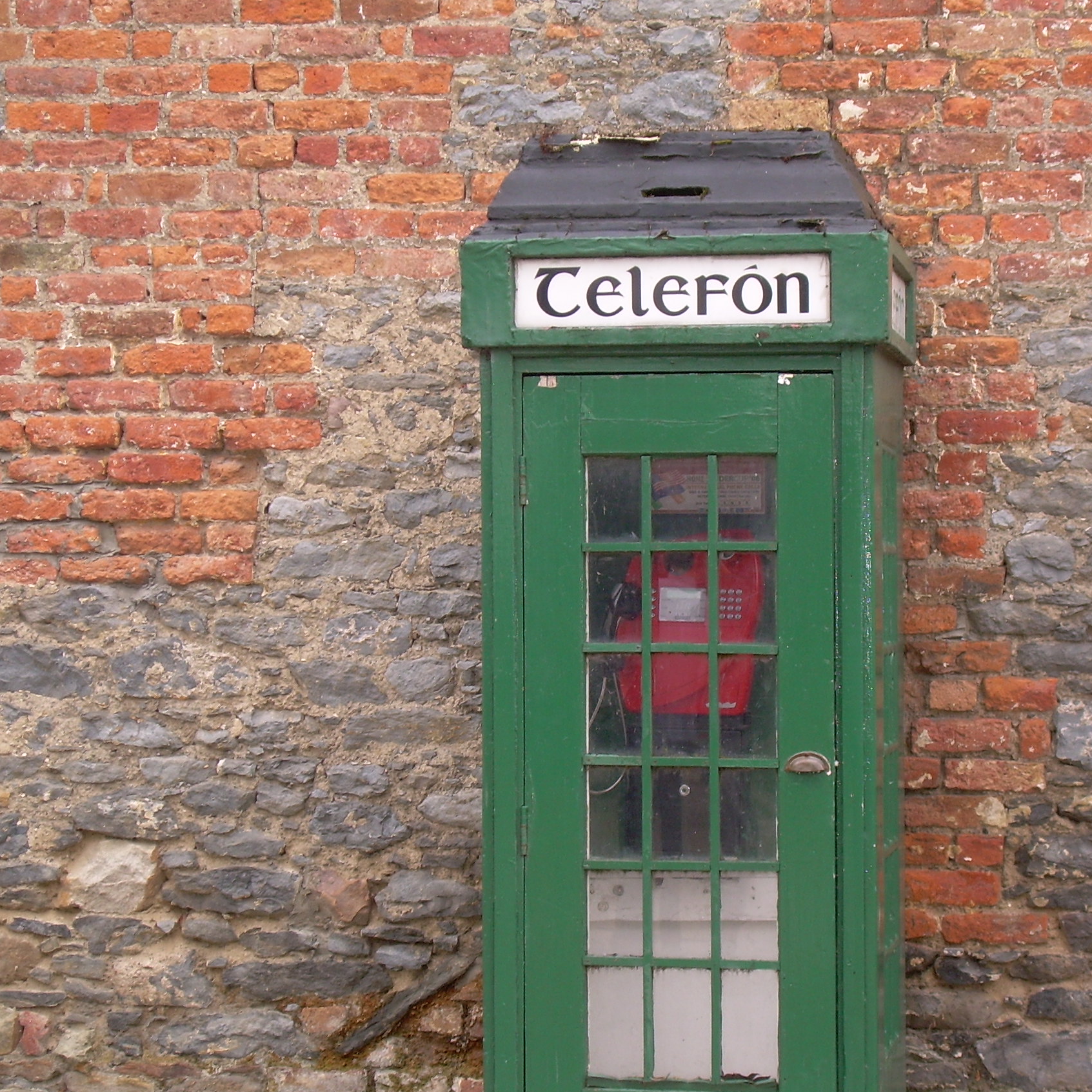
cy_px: 546
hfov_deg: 17.1
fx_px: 3640
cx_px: 629
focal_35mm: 102
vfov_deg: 17.1
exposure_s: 1/60
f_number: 4.2
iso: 50
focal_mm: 14.6
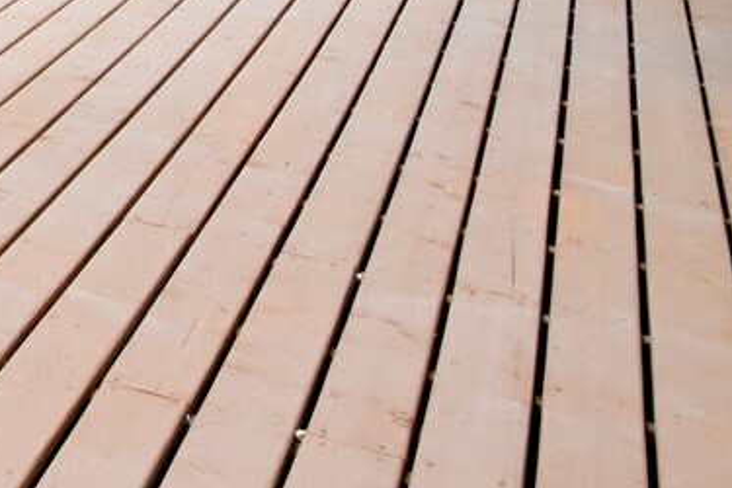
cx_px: -575
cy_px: -405
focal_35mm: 77
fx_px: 1566
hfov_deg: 19.7
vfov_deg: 15.2
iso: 400
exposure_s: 1/30
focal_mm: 17
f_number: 9
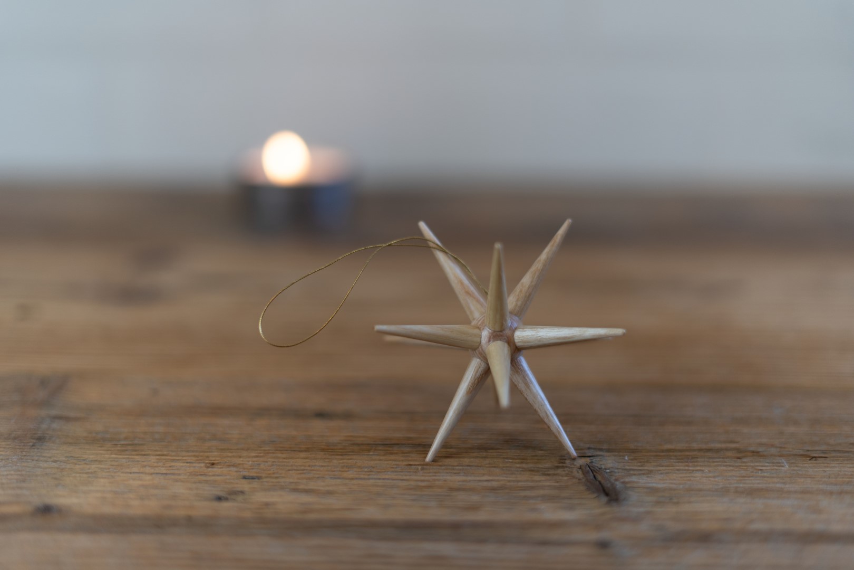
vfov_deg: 27.0
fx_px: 1186
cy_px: 285
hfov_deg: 39.6
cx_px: 427
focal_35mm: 50
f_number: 1.8
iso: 200
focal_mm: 50
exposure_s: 1/250
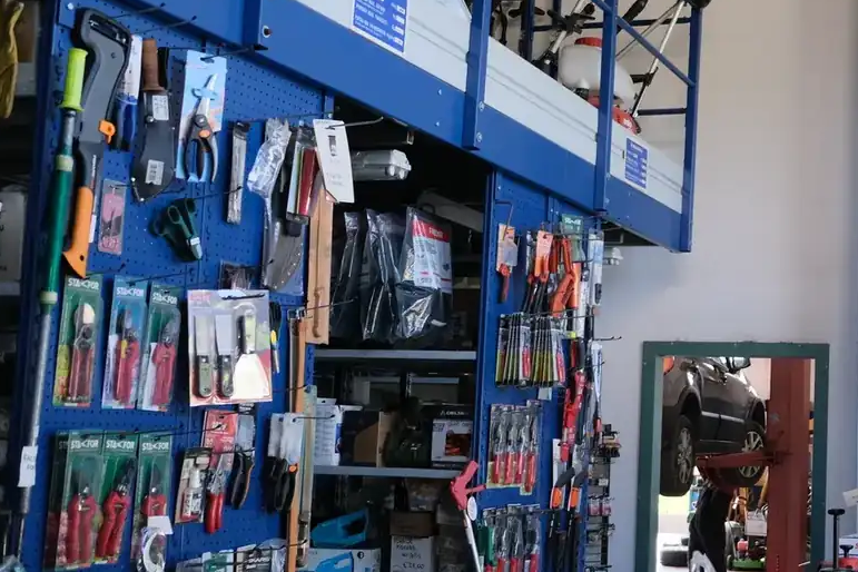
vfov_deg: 24.2
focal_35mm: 56
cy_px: 311
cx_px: 807
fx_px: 1335
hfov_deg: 33.4
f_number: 2.8
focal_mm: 18
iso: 640
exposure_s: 1/180
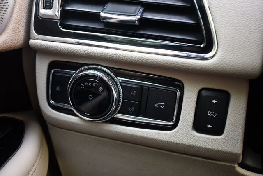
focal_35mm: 37
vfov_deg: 36.0
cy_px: 88
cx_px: 132
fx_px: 270
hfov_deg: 51.9
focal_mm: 25
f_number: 4
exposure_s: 1/125
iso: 1000
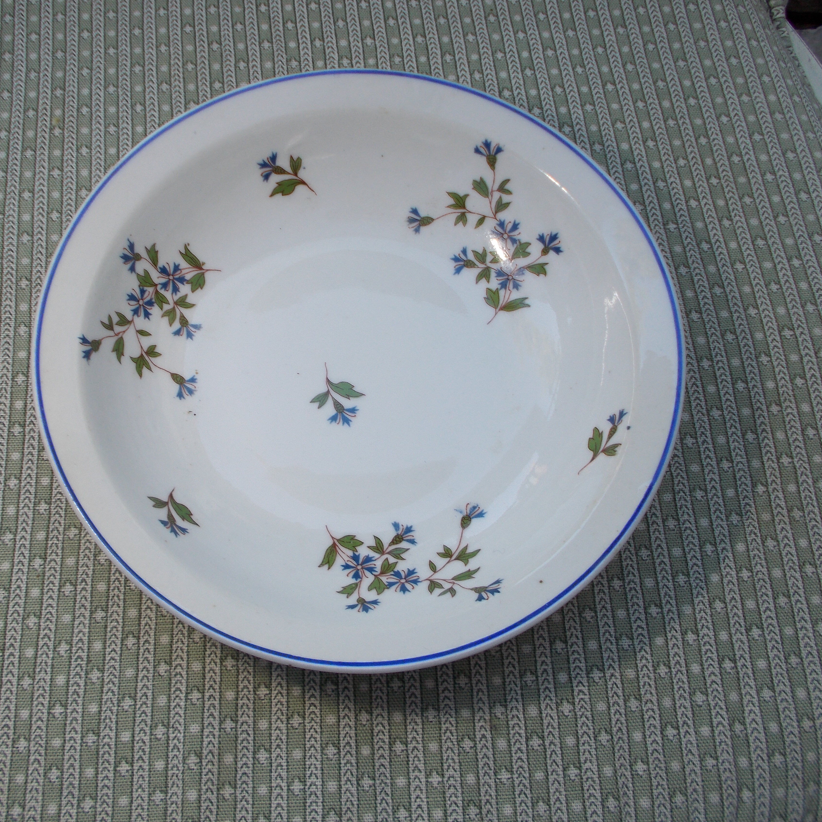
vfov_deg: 46.0
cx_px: 334
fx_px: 967
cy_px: 414
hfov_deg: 45.8
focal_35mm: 36
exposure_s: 1/80
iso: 80
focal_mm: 5.3
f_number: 3.4
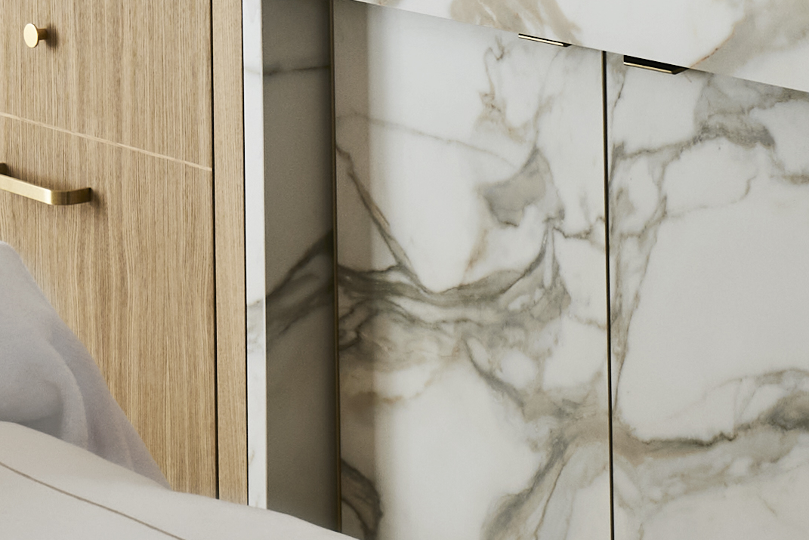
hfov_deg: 11.1
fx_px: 4136
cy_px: -661
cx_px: 175
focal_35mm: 184
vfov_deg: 7.1
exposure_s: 1/13
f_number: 9
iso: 100
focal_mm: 24
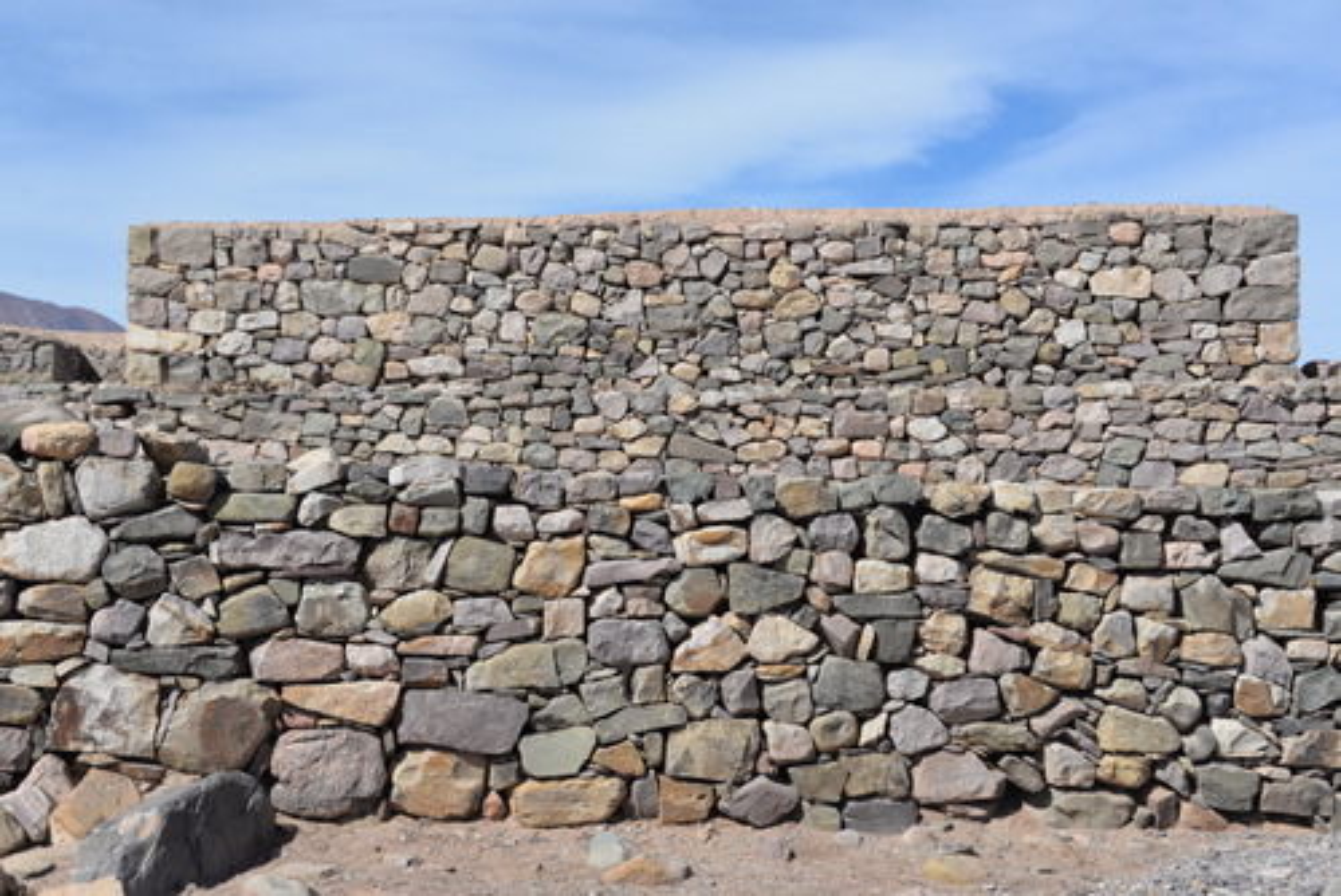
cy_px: 448
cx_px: 670
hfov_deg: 32.4
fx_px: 2311
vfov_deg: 21.9
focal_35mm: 62
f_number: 8
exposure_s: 1/250
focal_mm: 62
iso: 100
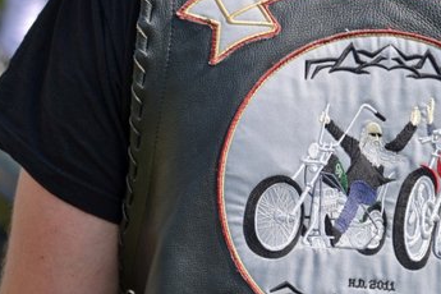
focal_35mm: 198
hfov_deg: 10.3
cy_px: 164
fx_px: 2425
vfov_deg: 6.9
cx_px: 377
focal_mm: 70
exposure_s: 1/400
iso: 100
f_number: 4
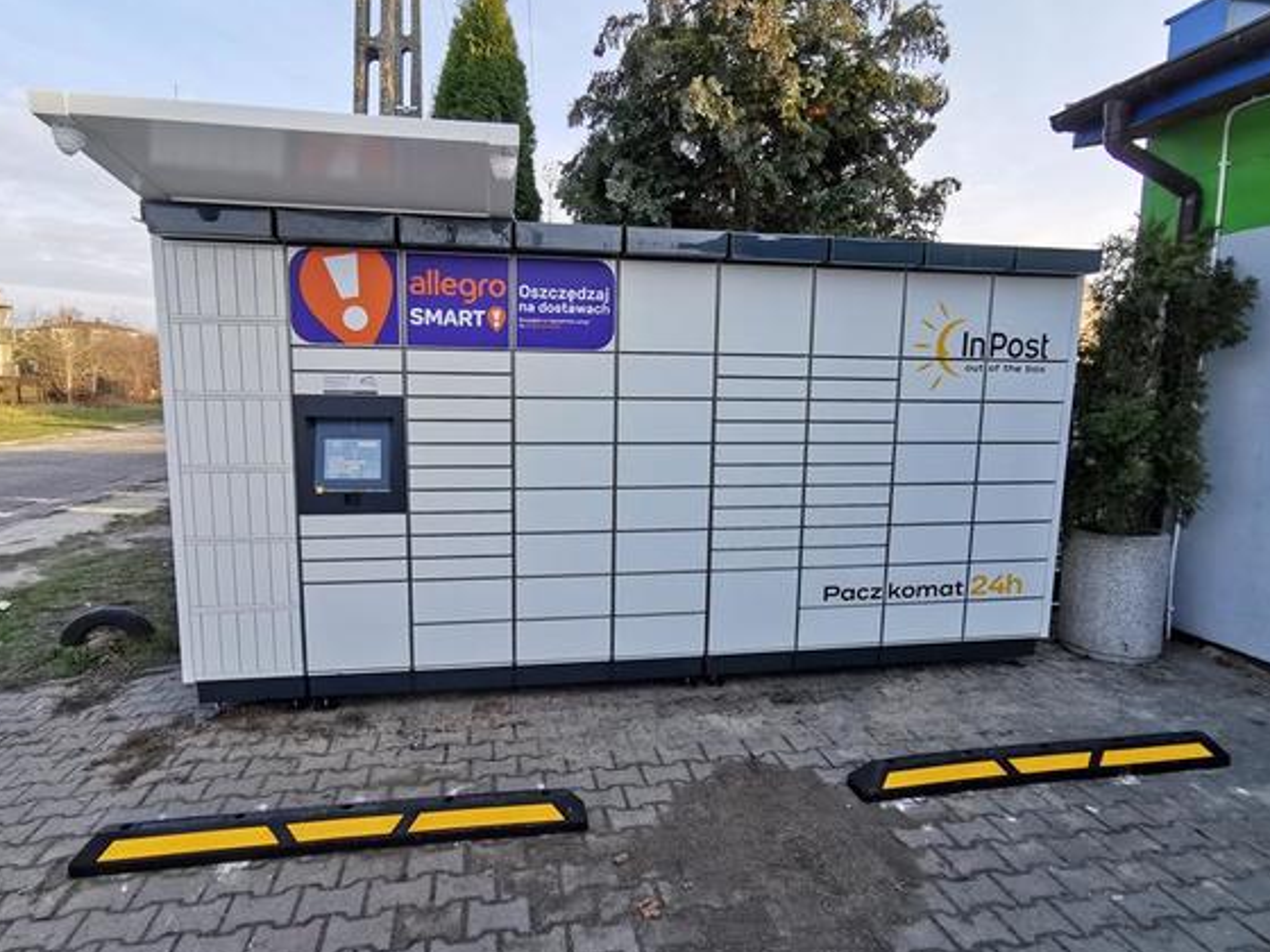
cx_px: 612
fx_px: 734
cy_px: 475
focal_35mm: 20
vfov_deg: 66.0
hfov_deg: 81.7
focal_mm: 2.35
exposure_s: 1/143
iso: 50
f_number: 2.2
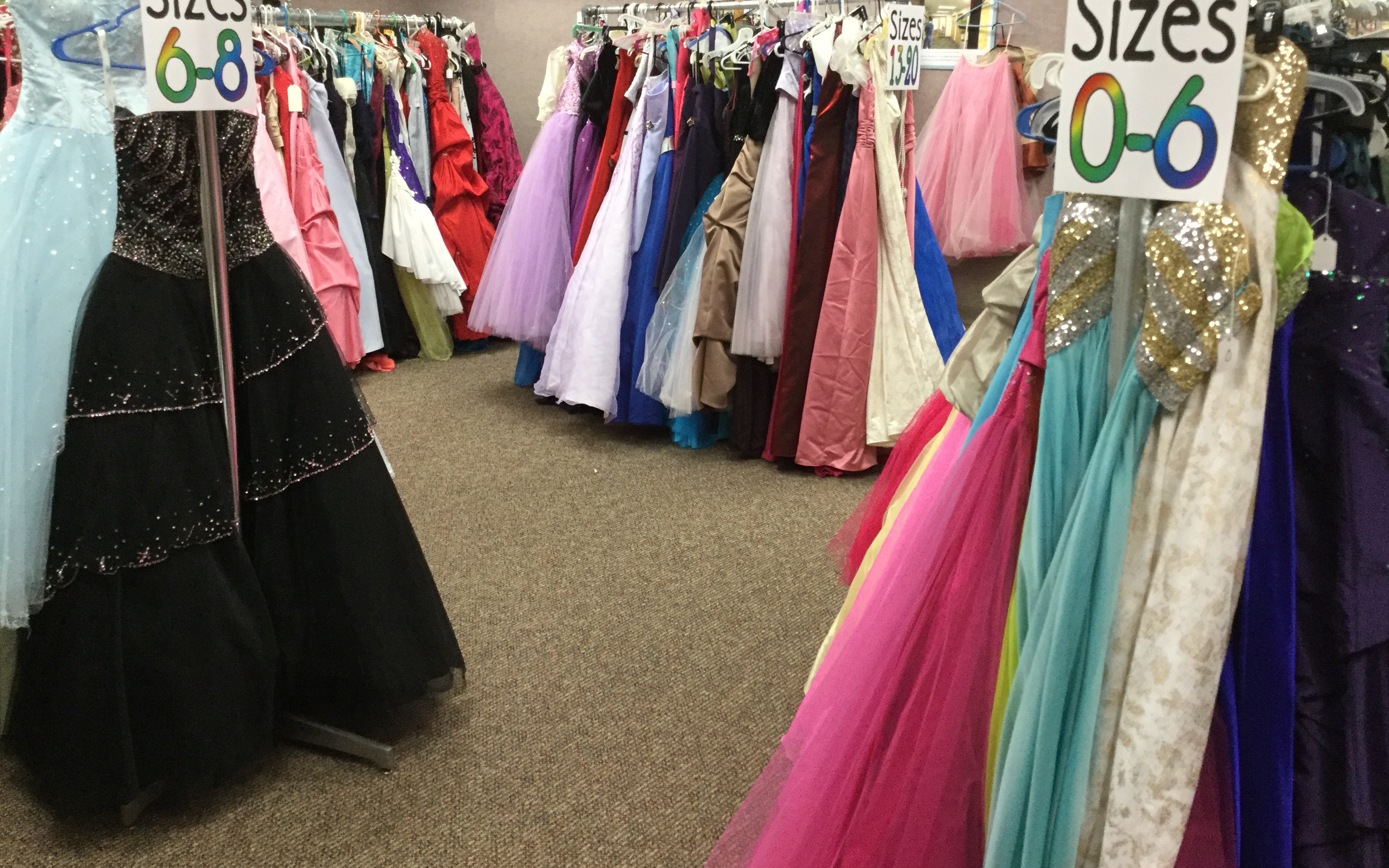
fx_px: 1249
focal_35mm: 33
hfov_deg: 58.1
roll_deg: -1.7
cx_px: 693
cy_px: 358
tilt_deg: -15.0
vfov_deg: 38.2
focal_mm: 3.3
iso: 125
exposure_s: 1/30
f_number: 2.4
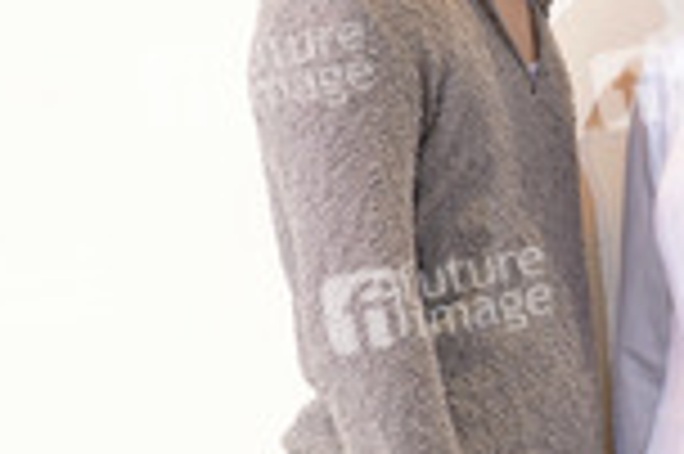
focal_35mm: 595
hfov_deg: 3.5
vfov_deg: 2.3
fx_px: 11293
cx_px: 767
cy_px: 189
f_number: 4.5
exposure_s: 1/200
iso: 640
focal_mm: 200
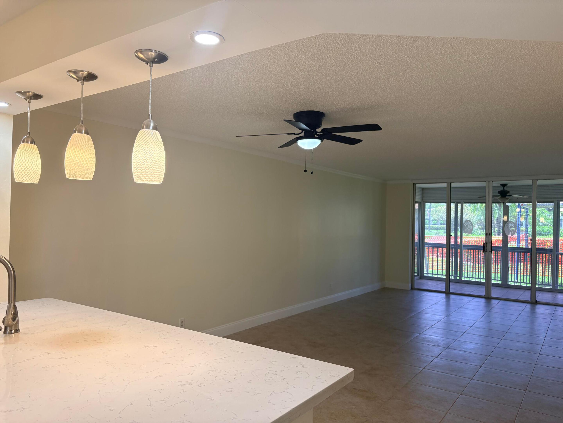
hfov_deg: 67.3
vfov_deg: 53.1
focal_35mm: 26
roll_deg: -0.3
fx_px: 423
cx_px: 282
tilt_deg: +0.9
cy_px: 212
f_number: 1.6
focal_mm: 5.96
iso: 125
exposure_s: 1/131
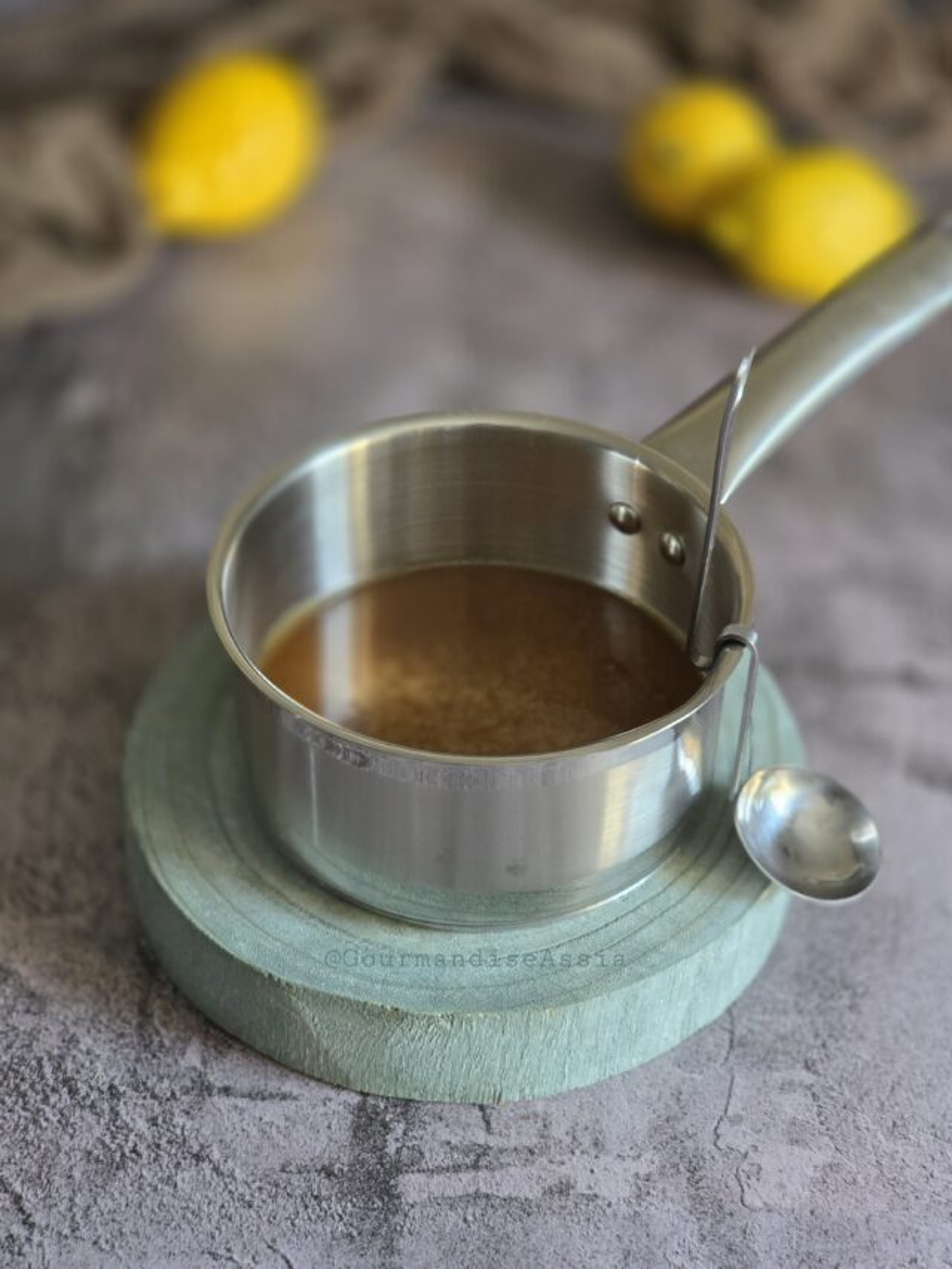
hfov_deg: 21.3
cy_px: 634
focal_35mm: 69
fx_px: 2530
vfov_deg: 28.2
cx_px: 476
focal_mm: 7.9
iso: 320
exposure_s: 1/101
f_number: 2.4
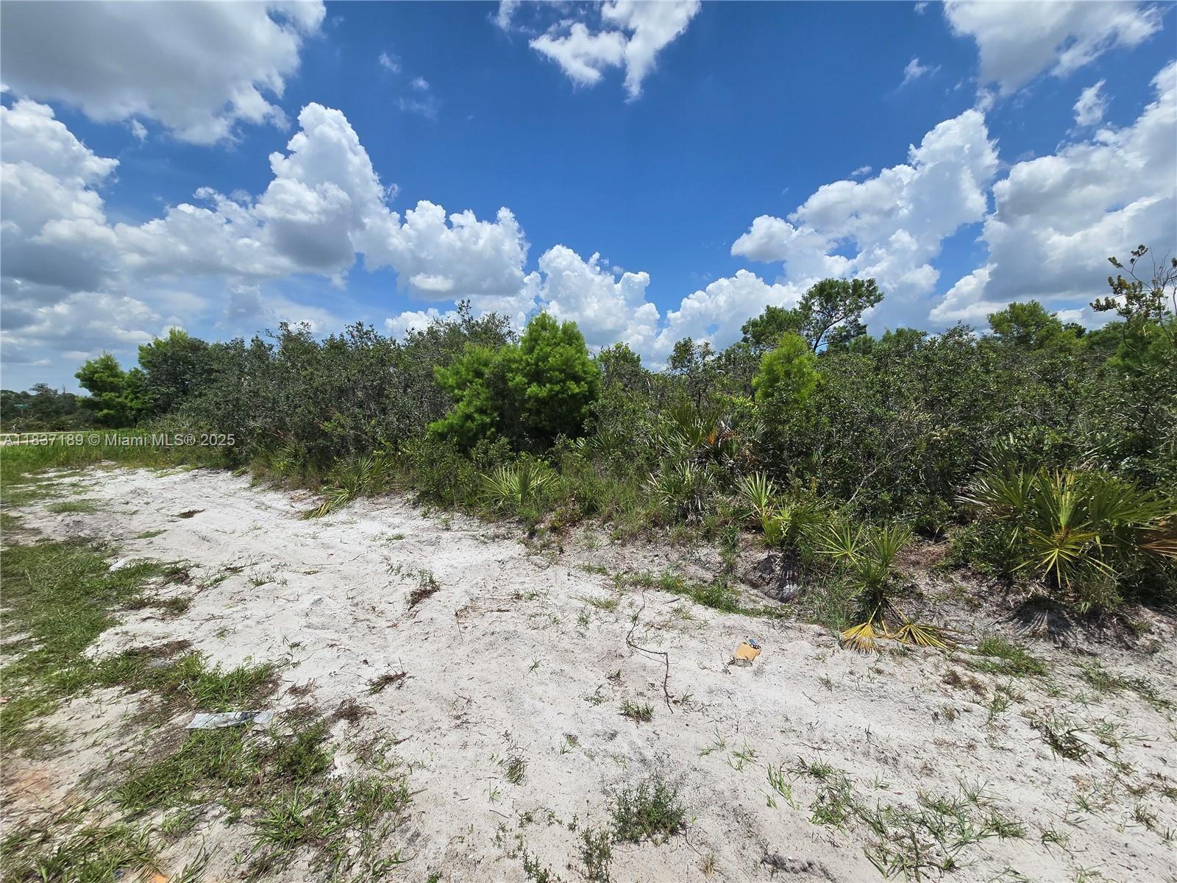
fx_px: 442
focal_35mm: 13
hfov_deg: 106.2
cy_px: 442
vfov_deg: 89.9
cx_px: 588
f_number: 2.2
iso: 50
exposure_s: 1/4385
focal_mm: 2.2
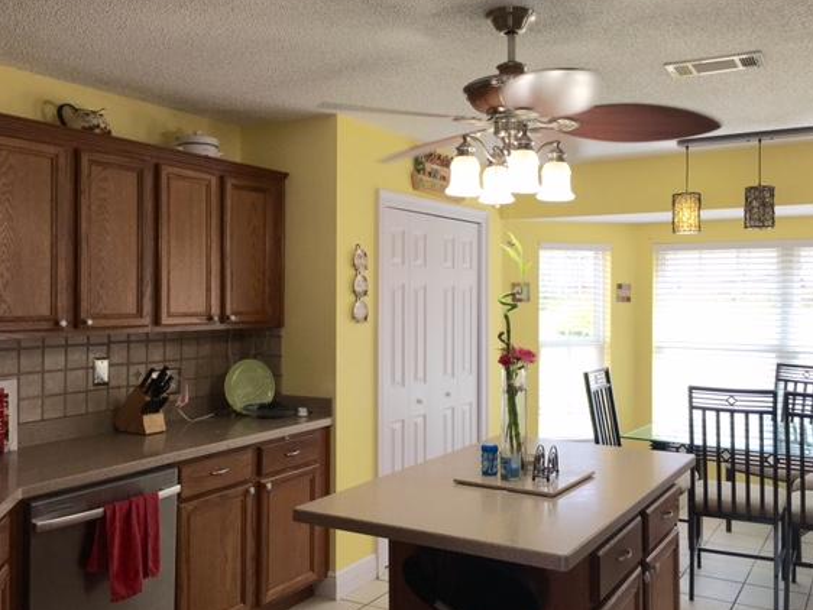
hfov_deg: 55.2
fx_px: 775
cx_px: 451
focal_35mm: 33
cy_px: 304
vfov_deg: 43.0
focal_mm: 4.15
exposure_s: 1/60
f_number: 2.2
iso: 25
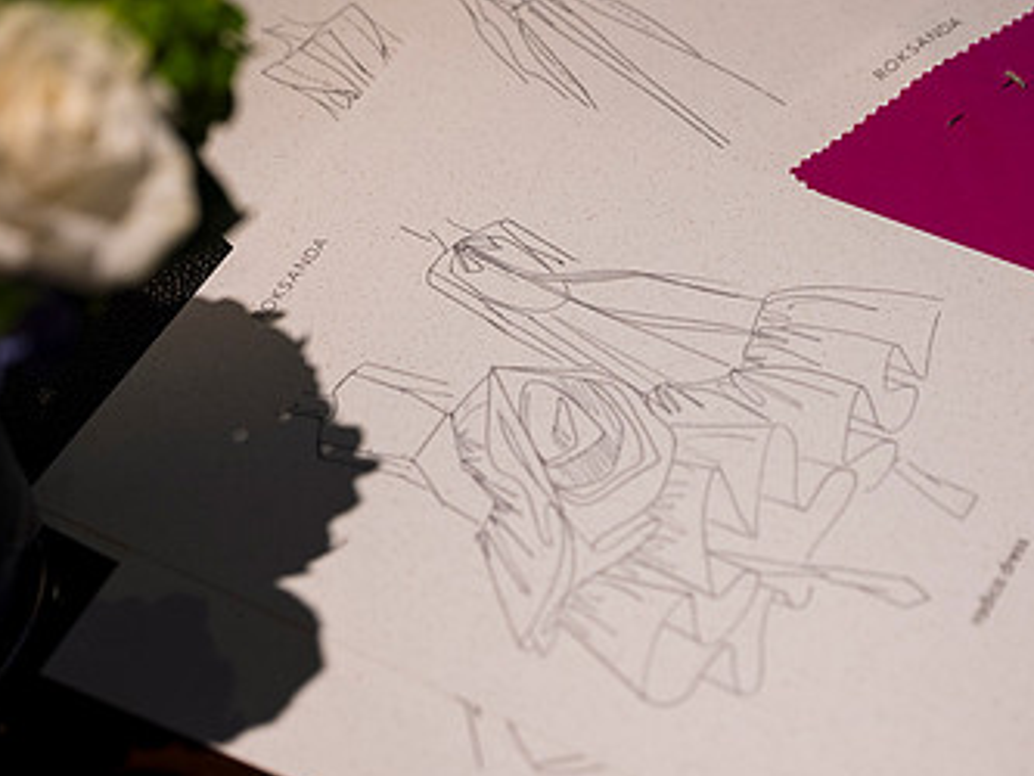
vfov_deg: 16.1
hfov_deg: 21.3
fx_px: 2749
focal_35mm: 92
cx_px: 652
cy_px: 374
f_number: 2.2
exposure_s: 1/200
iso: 160
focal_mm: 55
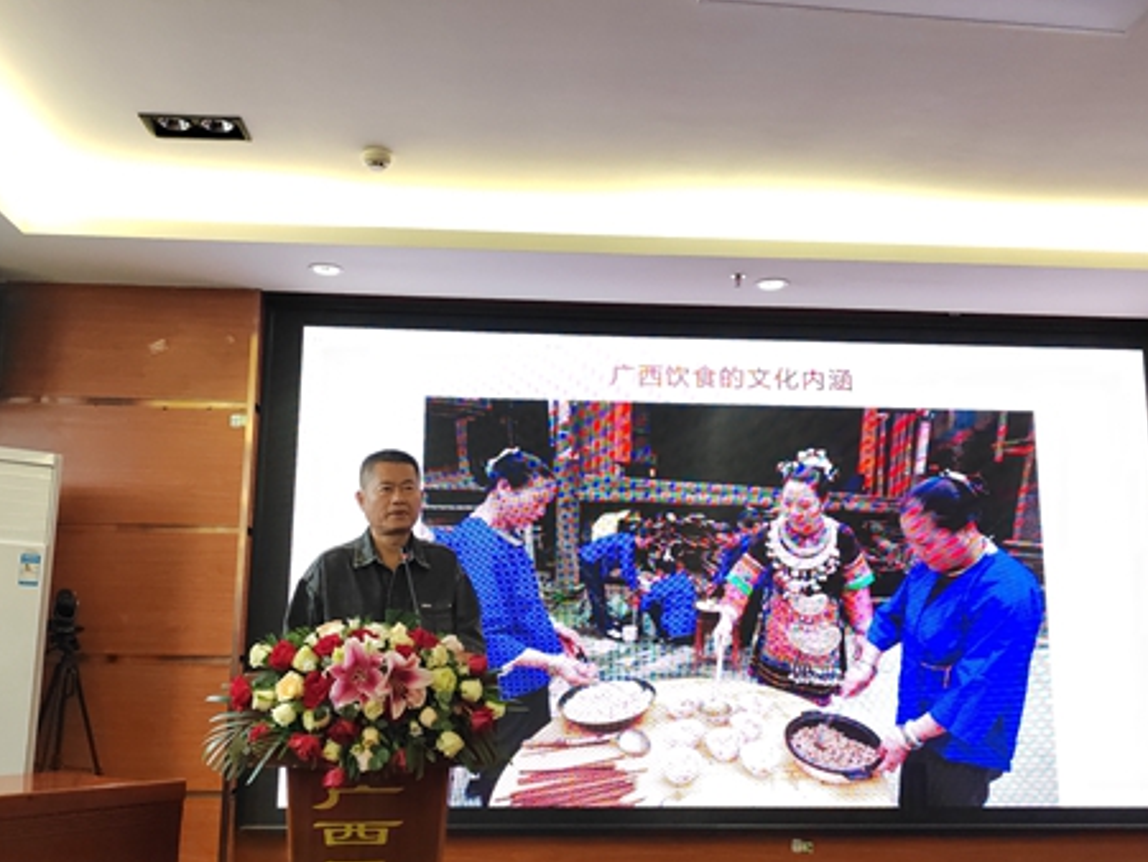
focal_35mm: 36
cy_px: 444
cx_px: 564
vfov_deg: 39.7
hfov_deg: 51.3
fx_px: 1195
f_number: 1.8
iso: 3200
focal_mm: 6.14
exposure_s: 1/320
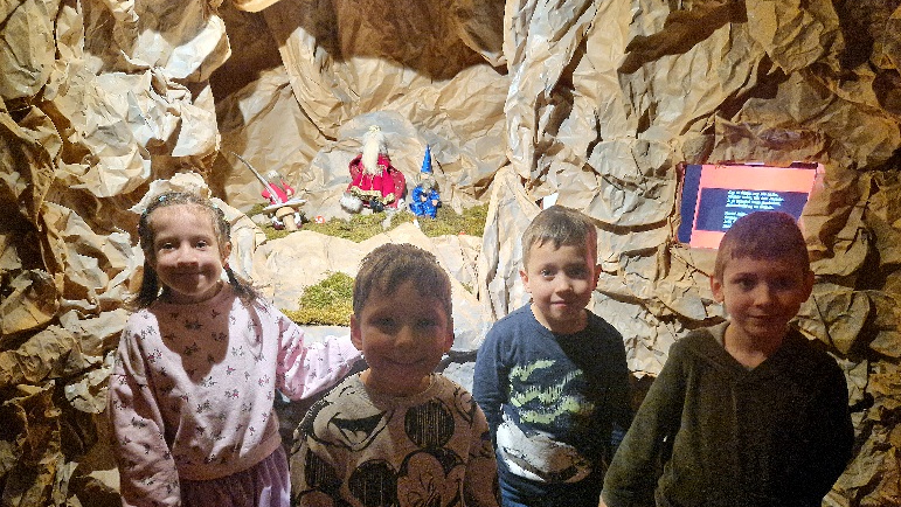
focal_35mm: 26
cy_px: 317
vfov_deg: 44.1
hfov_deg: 71.9
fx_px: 621
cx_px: 439
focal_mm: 5.4
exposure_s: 1/25
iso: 1000
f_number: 1.8
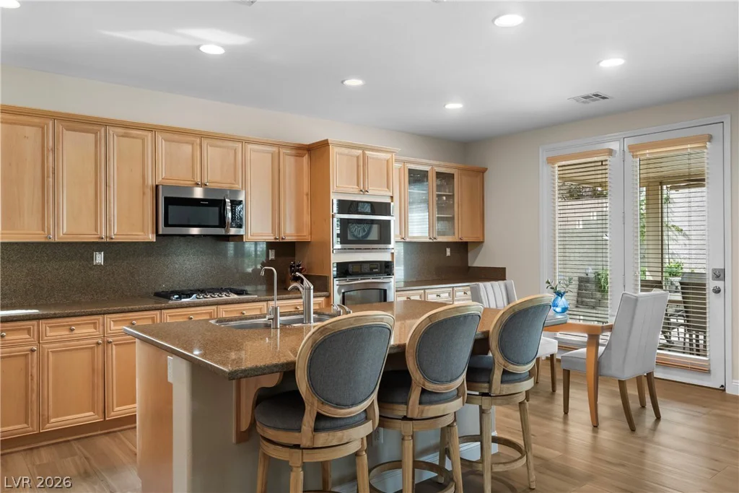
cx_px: 370
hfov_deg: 71.5
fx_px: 513
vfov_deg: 51.3
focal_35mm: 25
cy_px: 246
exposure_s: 1/6
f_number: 8
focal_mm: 17
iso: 320
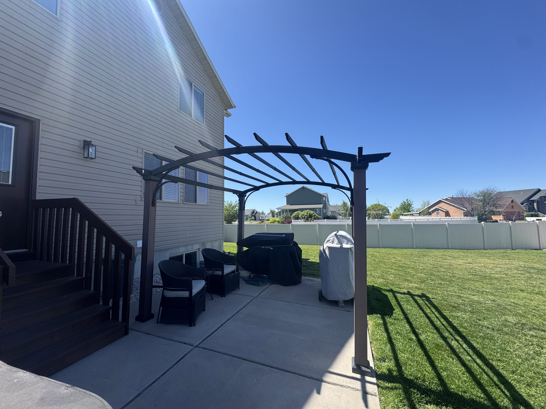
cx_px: 273
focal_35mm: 14
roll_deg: +0.7
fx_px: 221
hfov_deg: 102.1
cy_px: 204
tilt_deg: +2.8
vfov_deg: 85.7
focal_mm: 2.22
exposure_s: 1/1236
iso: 50
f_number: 2.2
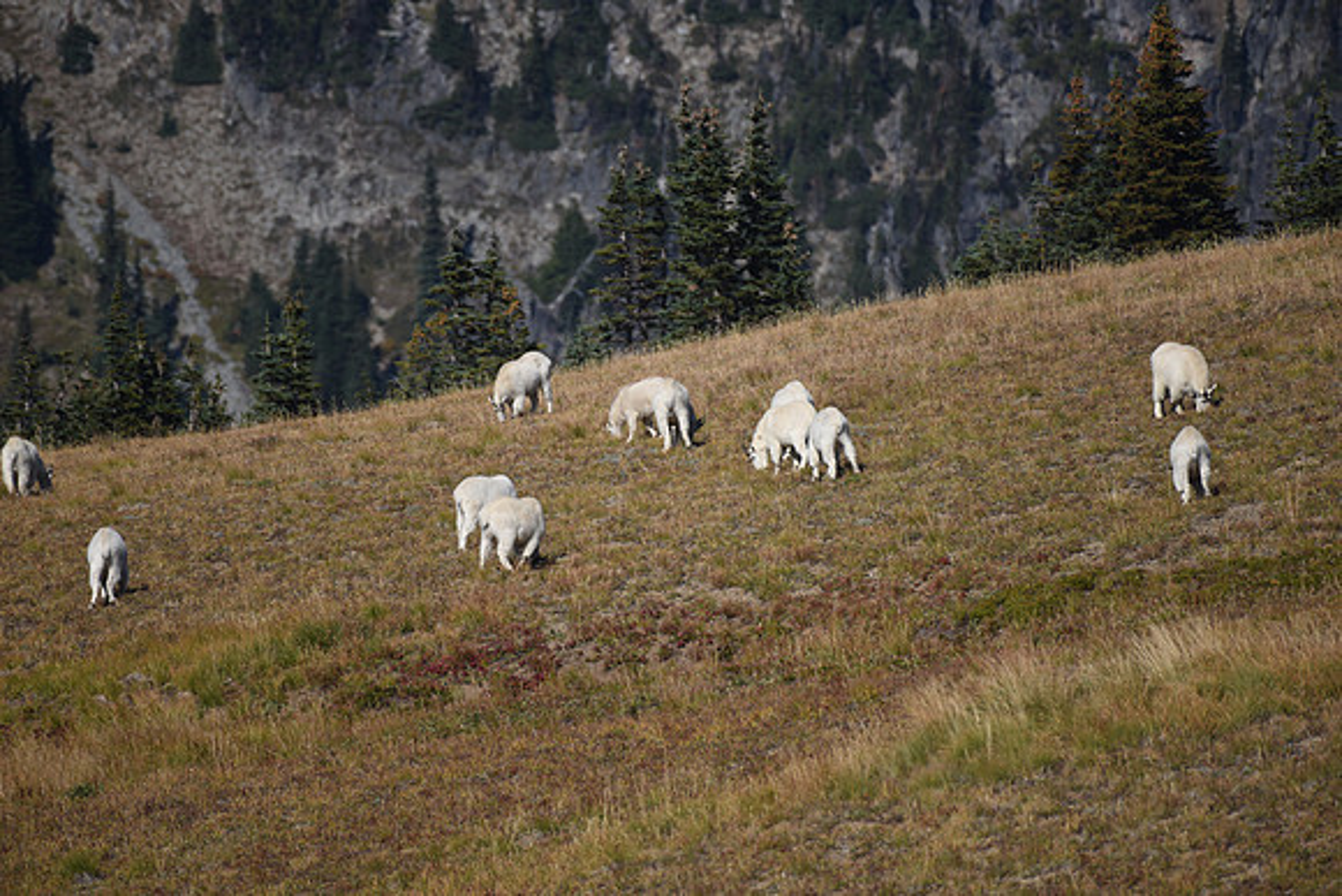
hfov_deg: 4.3
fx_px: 17897
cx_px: 671
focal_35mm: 480
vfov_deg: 2.9
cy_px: 448
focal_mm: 480
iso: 100
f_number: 5.6
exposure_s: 1/800
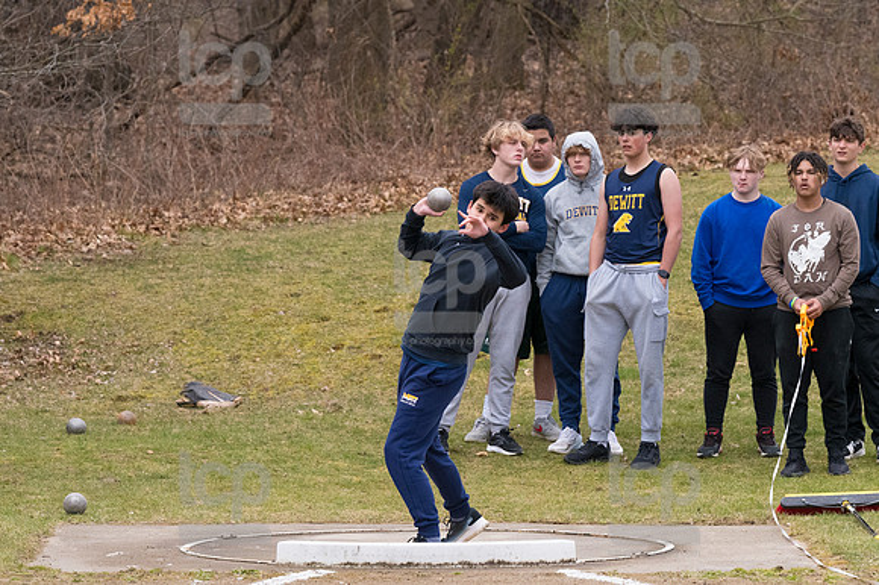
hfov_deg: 10.2
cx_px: 440
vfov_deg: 6.8
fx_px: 4929
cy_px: 292
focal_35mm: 202
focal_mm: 135
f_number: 5
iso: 2000
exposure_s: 1/1600
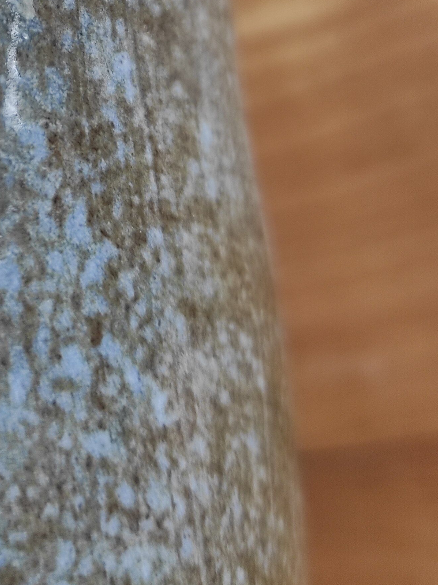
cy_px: 17
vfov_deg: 27.9
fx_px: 1115
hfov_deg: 20.9
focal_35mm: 66
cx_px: -73
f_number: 1.89
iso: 102
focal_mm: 5.43
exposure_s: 1/100
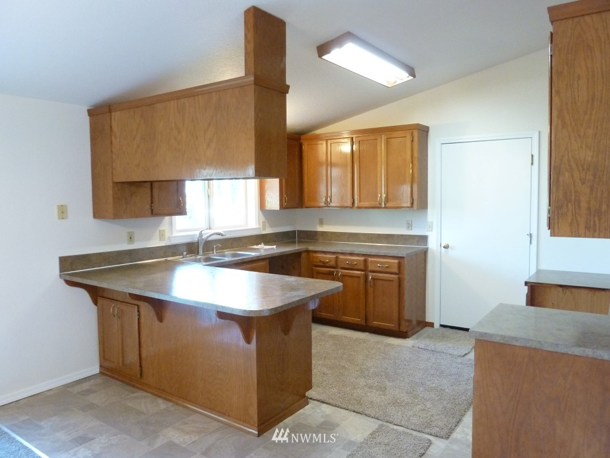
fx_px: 441
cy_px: 229
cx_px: 305
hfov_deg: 69.4
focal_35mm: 25
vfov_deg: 54.9
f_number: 3.3
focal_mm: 4.1
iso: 400
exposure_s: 1/10
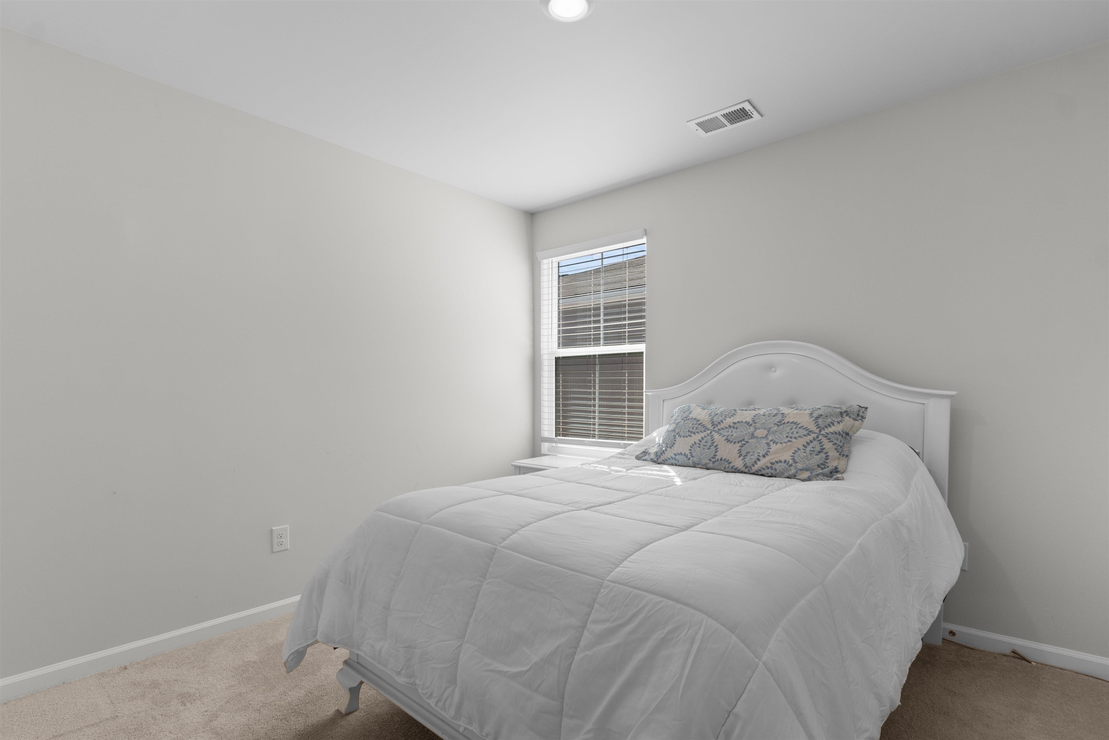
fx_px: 493
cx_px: 554
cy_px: 370
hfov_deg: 96.7
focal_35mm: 16
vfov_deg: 73.7
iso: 100
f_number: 4.8
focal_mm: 11
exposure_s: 1/30
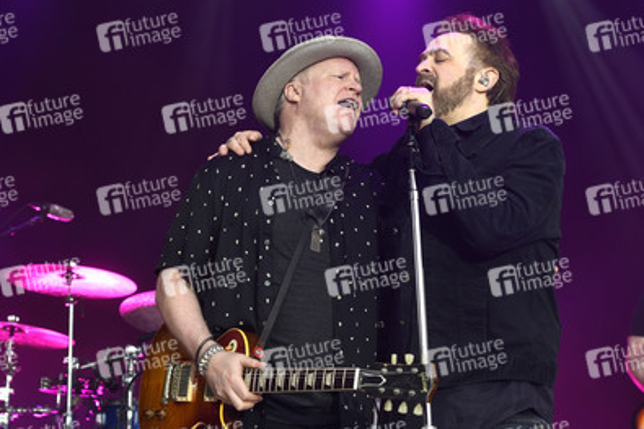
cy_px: 237
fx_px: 1430
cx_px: 324
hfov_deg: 25.4
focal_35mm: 80
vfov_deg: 17.0
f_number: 5
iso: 800
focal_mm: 70
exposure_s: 1/500
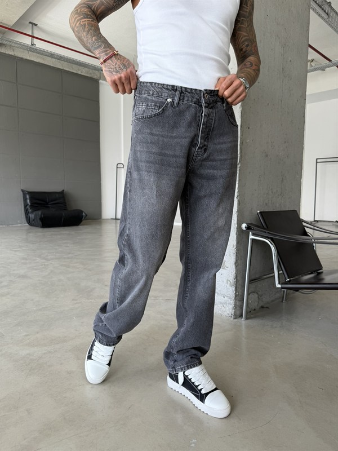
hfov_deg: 56.8
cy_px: 226
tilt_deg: -6.7
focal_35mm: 24
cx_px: 169
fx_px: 312
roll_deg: -0.3
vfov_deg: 71.6
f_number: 1.78
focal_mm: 6.76
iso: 64
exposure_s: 1/140
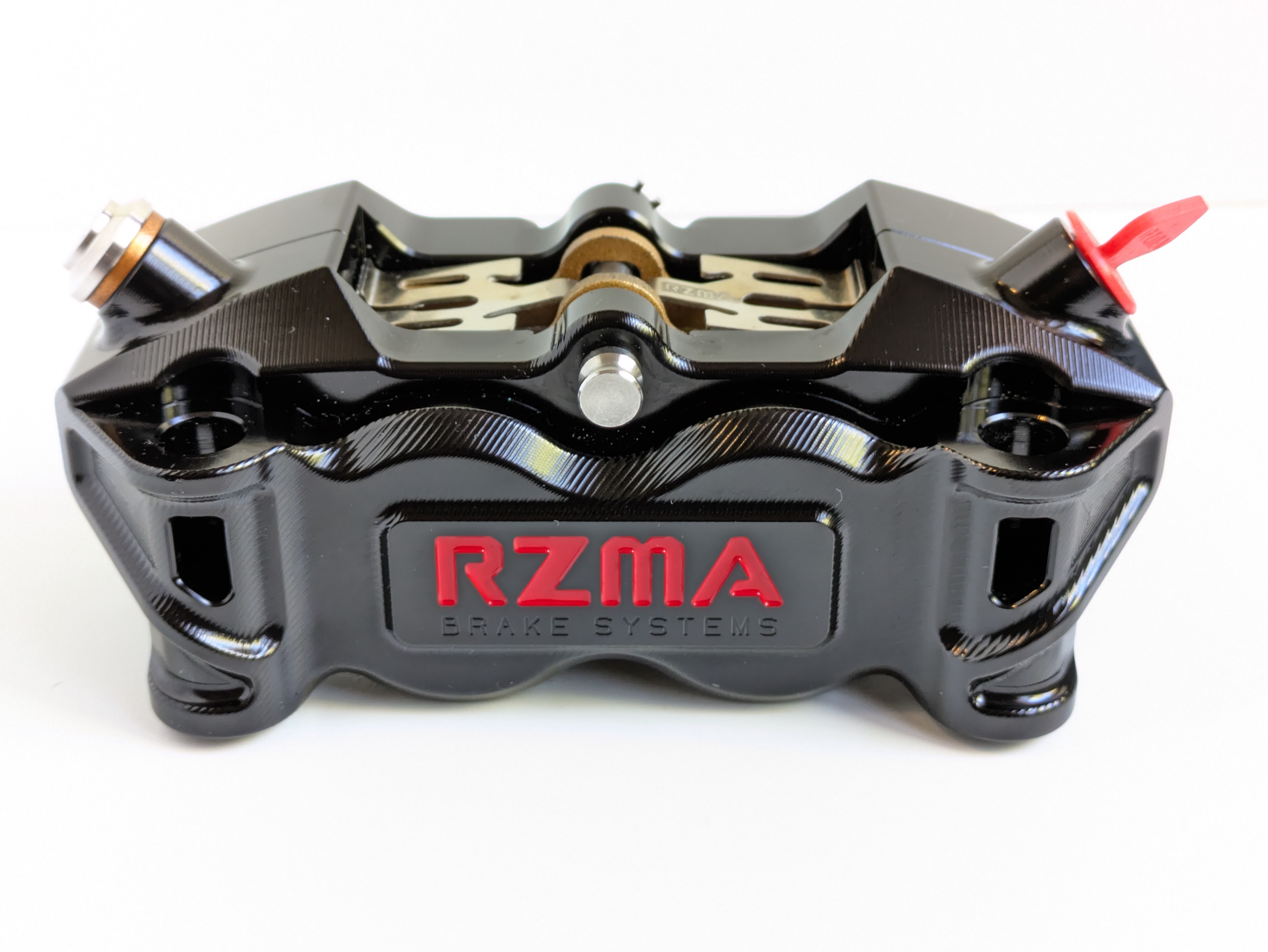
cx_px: 634
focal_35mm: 51
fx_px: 1869
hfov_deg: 37.5
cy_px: 476
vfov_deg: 28.6
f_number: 1.89
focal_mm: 5.43
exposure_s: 1/33.3
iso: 353
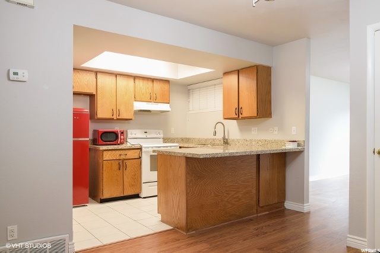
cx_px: 190
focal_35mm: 27
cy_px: 126
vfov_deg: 48.0
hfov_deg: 67.4
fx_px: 285
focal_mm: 18
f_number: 8
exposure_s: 1/2
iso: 200
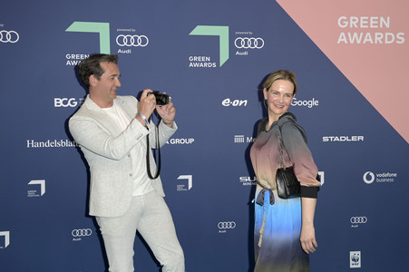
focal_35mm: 44
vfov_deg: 30.5
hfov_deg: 44.5
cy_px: 136
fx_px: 500
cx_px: 204
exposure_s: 1/250
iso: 800
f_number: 6.3
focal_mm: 44
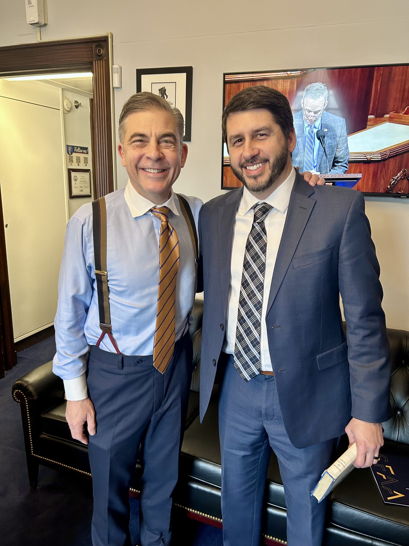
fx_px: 410
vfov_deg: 67.3
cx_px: 204
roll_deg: -1.9
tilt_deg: -13.5
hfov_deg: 53.1
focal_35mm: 26
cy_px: 273
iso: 200
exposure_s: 1/60
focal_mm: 5.7
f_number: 1.5
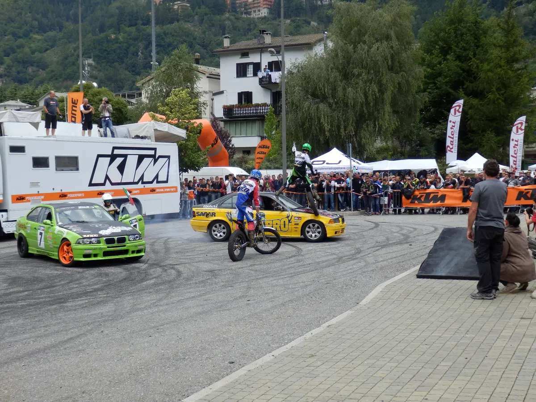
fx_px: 697
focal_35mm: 45
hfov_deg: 42.1
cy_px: 201
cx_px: 268
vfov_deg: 32.2
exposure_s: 1/400
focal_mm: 8
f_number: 3.8
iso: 80
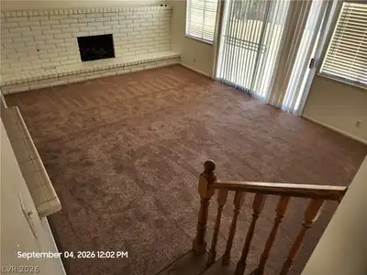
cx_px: 184
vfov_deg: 58.9
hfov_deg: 73.9
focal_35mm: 23
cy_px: 138
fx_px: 244
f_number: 1.8
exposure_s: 1/180
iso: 80
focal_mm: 5.4
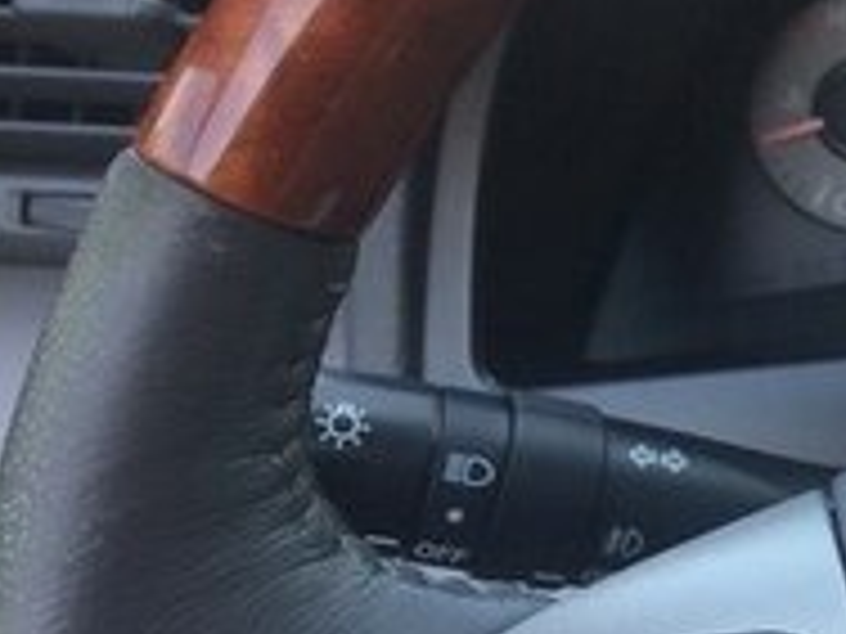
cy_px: 281
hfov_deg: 16.4
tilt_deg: -31.3
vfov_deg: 14.5
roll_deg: -1.4
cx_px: 1480
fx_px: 2493
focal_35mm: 102
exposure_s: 1/100
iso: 50
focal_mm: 4.15
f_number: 2.2
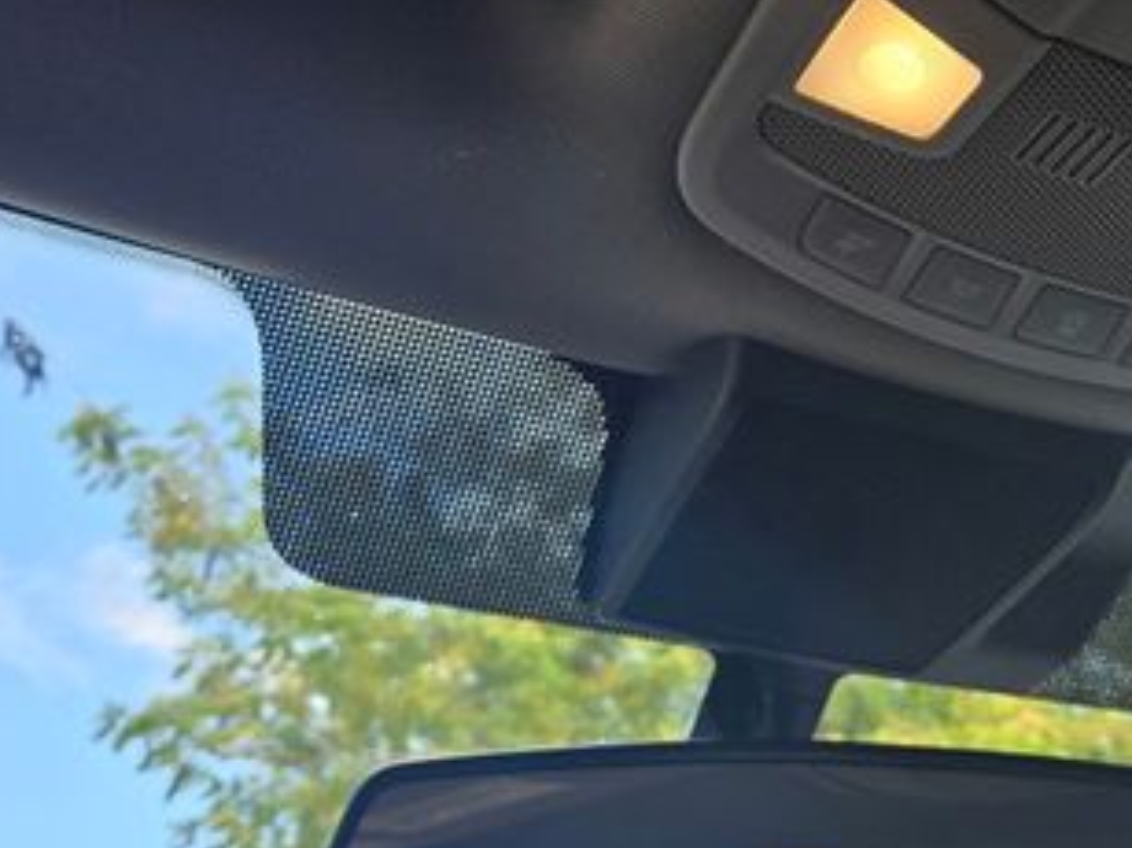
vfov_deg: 29.9
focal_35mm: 48
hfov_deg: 38.7
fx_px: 1569
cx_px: 841
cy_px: 236
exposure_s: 1/349
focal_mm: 5.4
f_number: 1.8
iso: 25
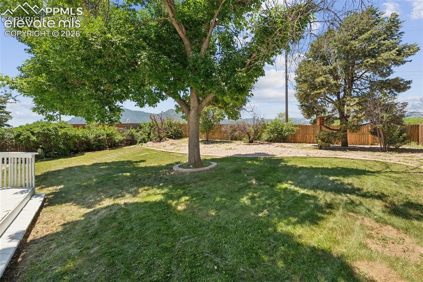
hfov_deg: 100.4
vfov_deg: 77.3
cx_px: 212
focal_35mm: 15
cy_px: 141
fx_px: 176
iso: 100
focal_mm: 15
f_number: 11
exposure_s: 1/20
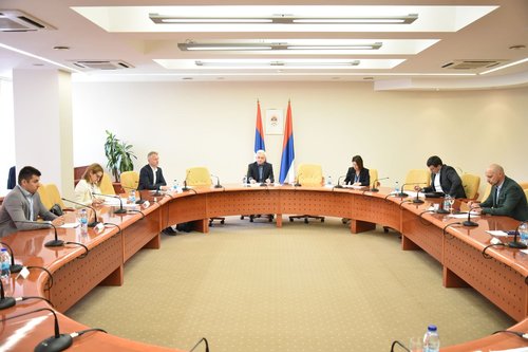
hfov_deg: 55.8
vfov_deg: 38.9
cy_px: 176
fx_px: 498
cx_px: 264
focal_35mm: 34
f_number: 4.5
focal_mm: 34
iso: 3200
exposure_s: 1/160
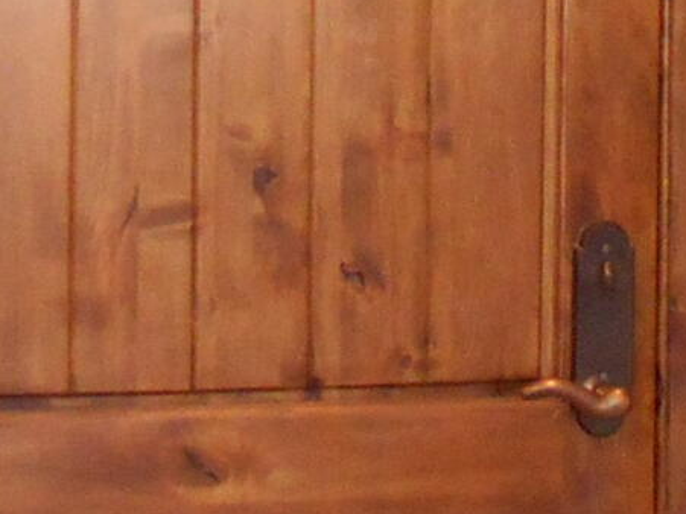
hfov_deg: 11.4
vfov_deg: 8.5
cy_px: -71
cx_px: 566
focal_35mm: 173
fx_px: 3428
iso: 320
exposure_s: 1/25
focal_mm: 4.6
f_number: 3.2
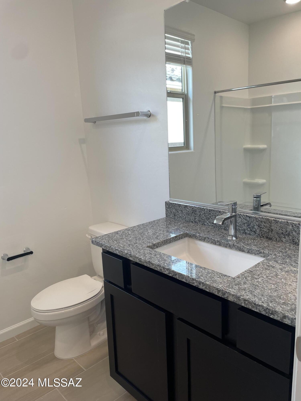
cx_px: 150
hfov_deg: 53.1
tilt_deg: -9.3
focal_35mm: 26
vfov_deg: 67.3
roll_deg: +3.2
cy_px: 200
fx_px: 301
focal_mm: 4.2
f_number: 1.6
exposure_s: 1/120
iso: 50
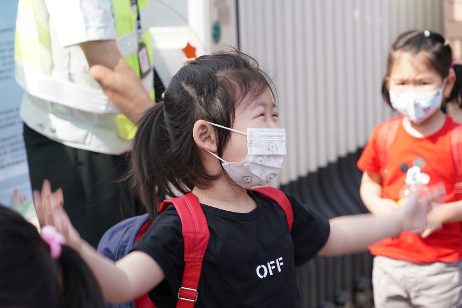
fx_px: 1925
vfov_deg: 9.1
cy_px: 154
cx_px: 231
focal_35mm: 150
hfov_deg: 13.7
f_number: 9
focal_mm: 150
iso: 400
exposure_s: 1/160
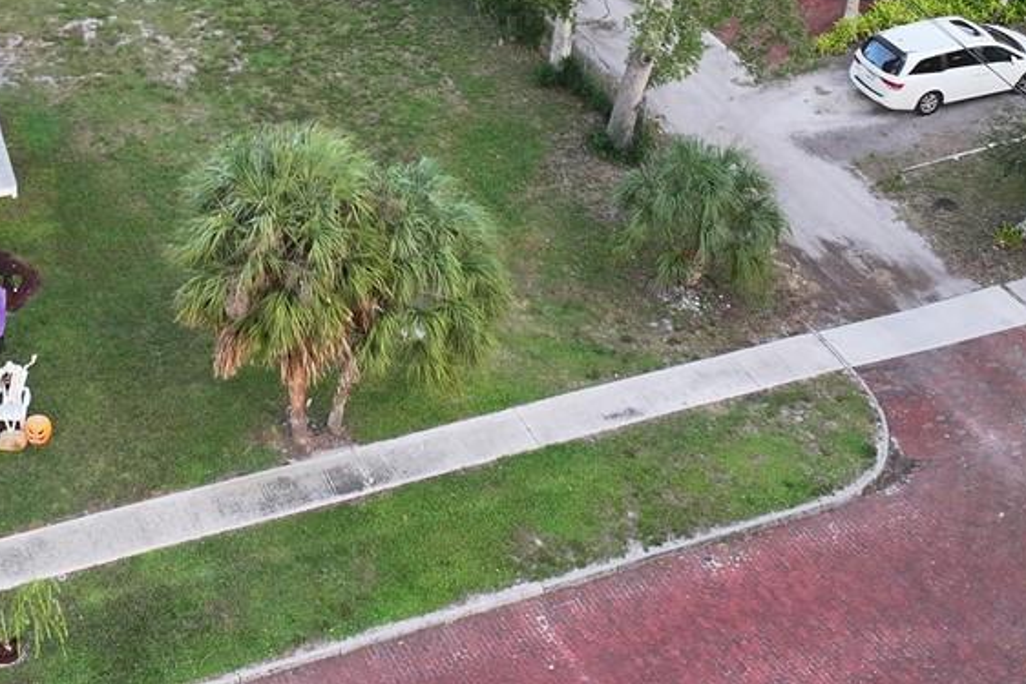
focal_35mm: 71
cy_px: -117
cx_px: 263
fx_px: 2024
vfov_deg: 18.3
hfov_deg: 28.1
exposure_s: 1/160
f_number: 2.8
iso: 210
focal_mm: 12.29
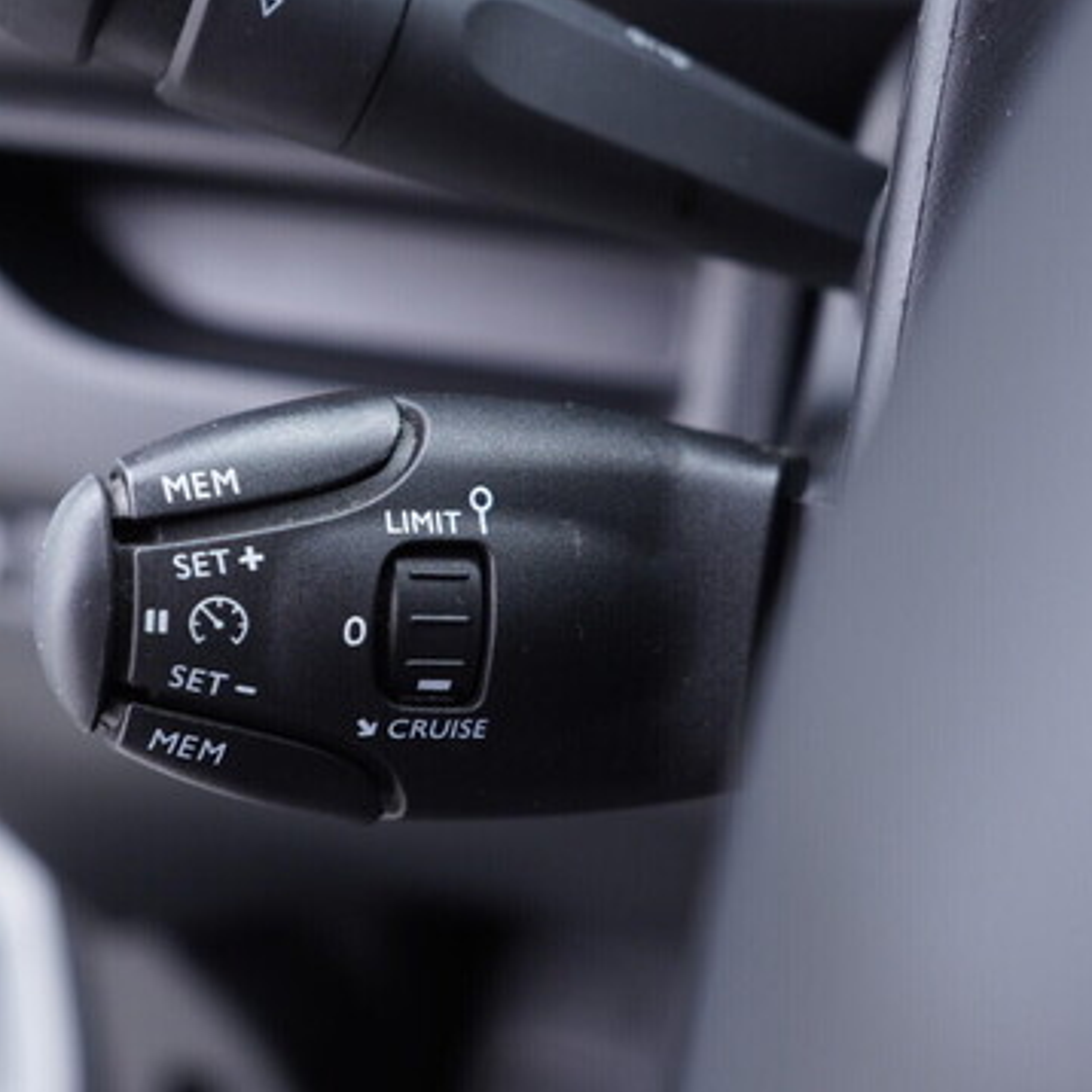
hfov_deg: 35.6
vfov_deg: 36.1
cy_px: 554
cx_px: 348
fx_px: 1677
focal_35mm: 47
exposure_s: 1/40
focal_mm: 24
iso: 400
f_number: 2.8
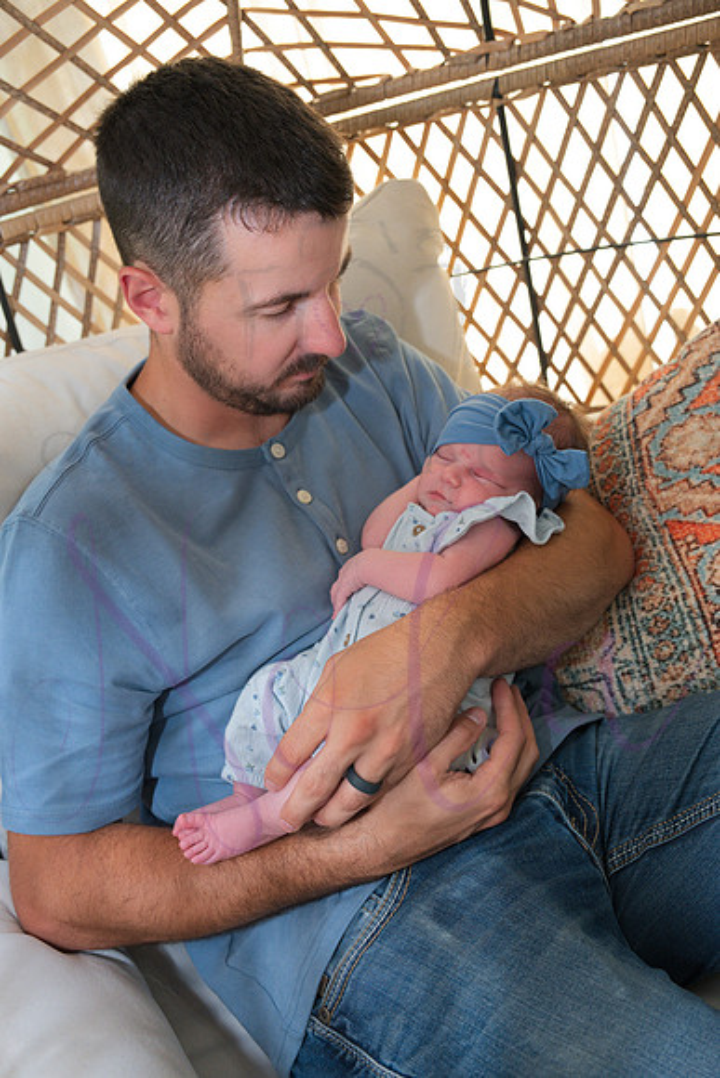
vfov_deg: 56.5
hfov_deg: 39.4
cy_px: 539
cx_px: 360
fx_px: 1004
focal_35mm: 34
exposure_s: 1/320
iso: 1600
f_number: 4
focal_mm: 33.5
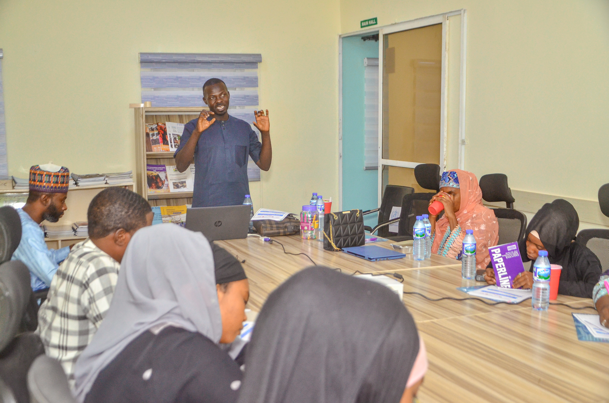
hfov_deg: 46.5
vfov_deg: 31.8
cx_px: 304
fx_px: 709
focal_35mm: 42
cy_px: 202
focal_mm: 28
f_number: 6.3
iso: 800
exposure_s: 1/160
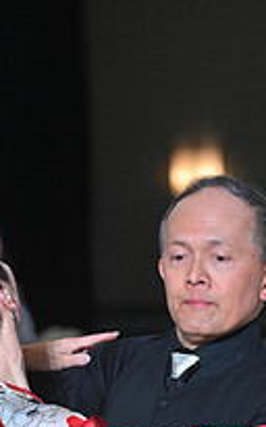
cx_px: 186
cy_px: 575
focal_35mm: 390
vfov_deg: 5.4
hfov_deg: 3.4
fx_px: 4527
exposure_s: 1/400
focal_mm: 135
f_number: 5.6
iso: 2200
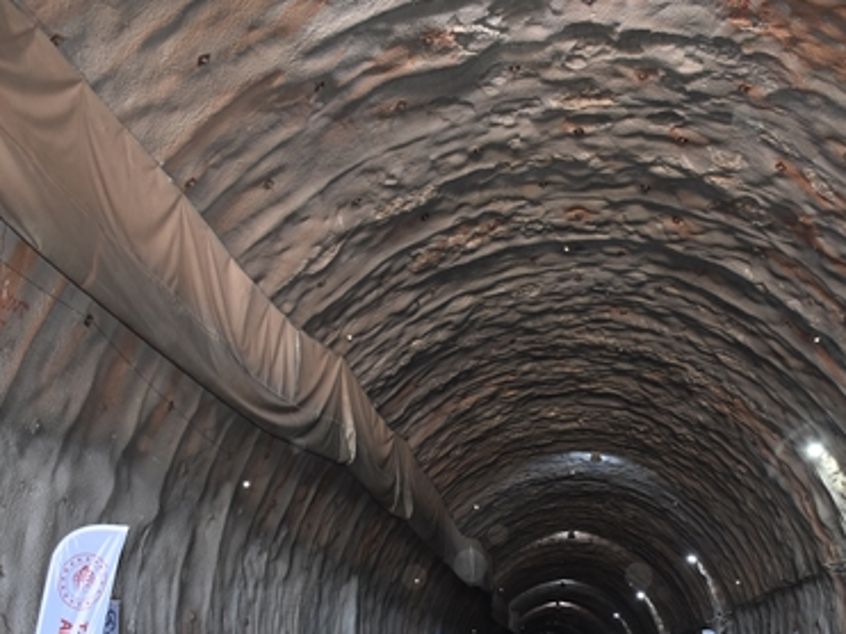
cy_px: 426
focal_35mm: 42
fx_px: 1026
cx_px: 566
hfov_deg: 44.1
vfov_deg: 34.0
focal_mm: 18
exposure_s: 1/60
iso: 1000
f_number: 5
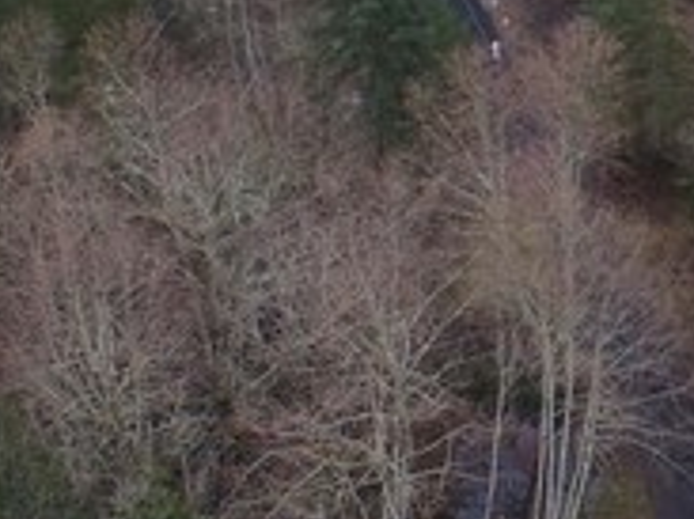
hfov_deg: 16.4
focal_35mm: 112
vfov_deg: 12.9
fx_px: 2244
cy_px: -76
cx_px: 959
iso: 100
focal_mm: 3.61
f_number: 2.8
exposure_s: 1/105
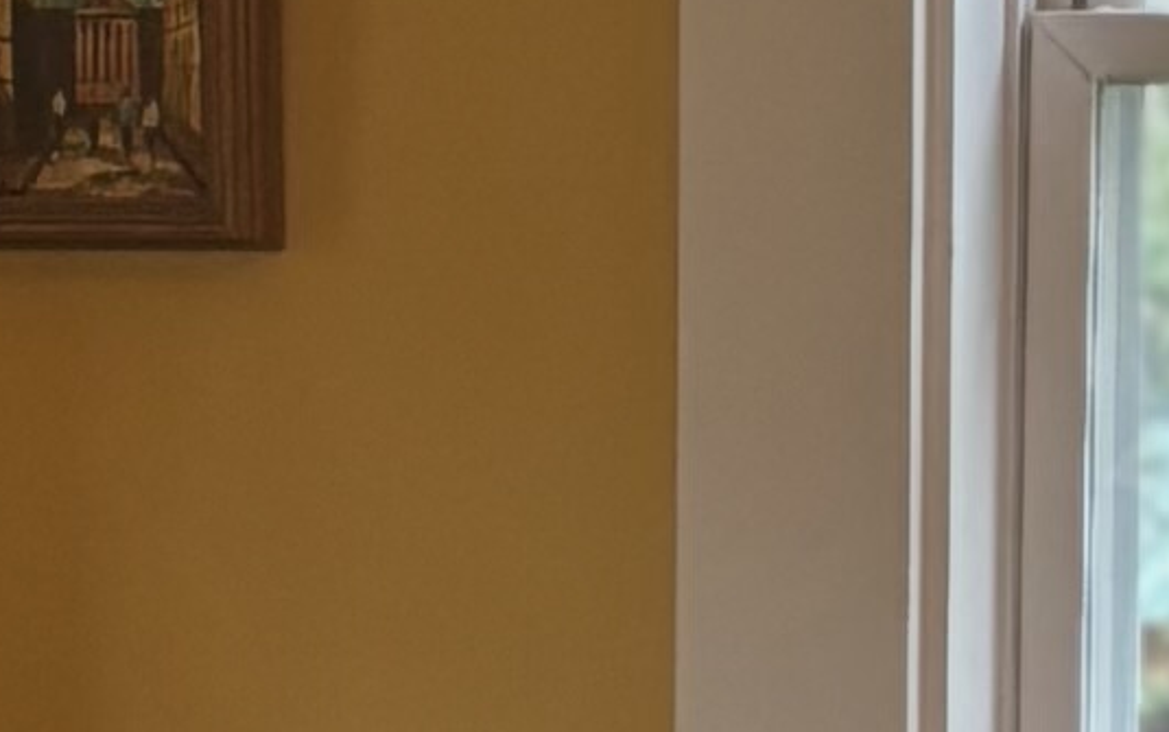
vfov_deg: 4.4
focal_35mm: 294
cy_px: 1630
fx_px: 9371
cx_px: 68
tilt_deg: -9.0
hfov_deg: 7.1
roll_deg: +0.0
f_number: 1.6
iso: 125
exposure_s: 1/60
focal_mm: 5.96
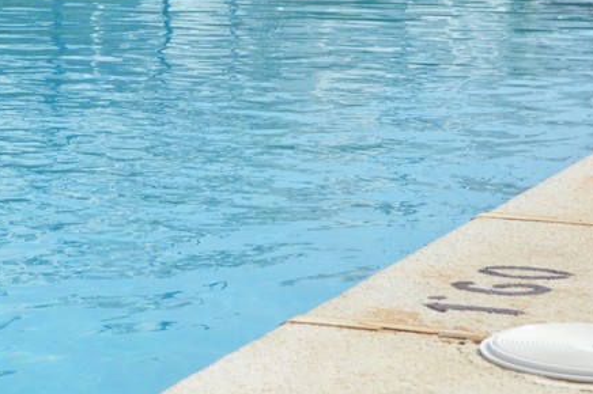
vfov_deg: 9.4
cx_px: -128
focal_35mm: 144
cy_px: 3
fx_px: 2376
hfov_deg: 13.8
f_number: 9
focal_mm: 35
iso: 100
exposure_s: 1/320
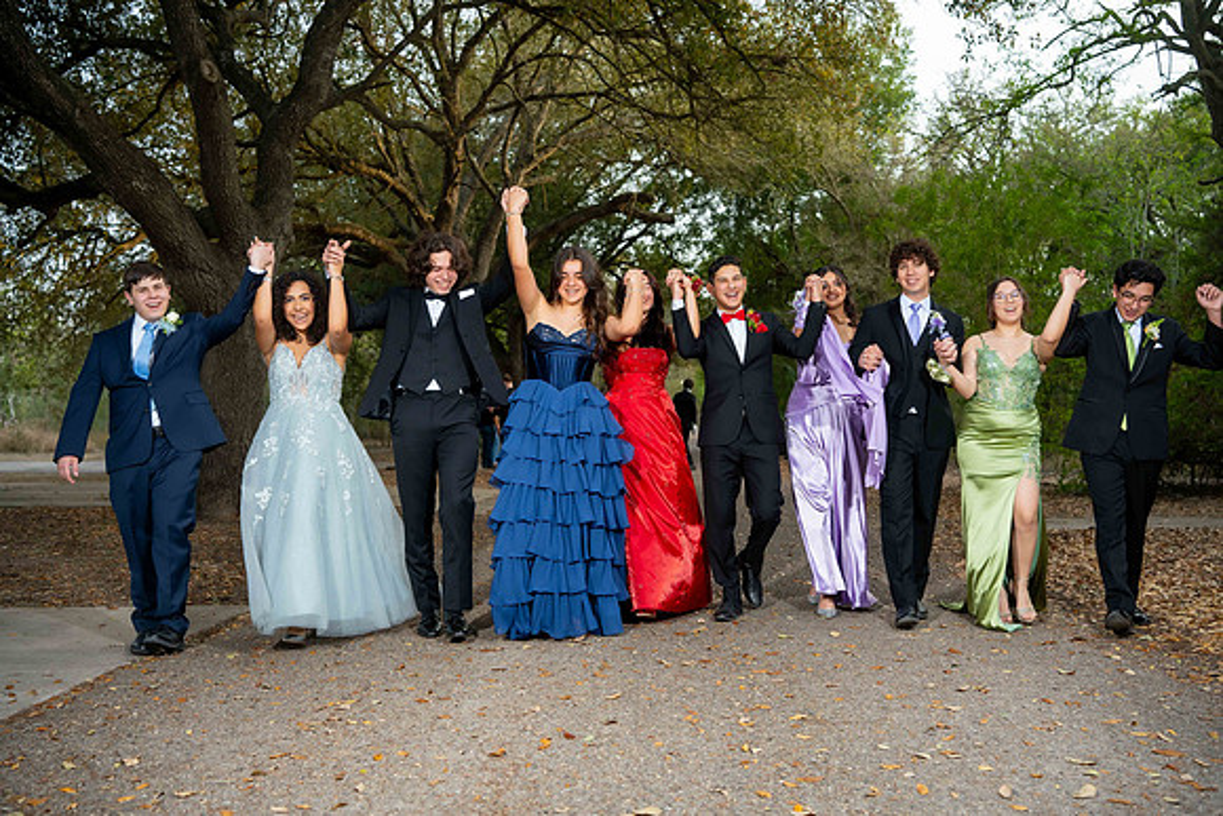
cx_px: 612
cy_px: 408
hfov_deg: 54.4
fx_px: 1189
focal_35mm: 35
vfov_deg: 37.9
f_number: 3.2
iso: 250
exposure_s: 1/200
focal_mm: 35
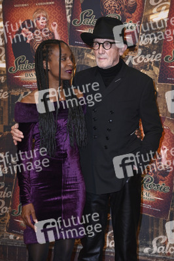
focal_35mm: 85
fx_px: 617
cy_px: 130
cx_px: 87
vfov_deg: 23.9
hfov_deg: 16.0
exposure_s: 1/250
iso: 1250
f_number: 5.6
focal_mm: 85
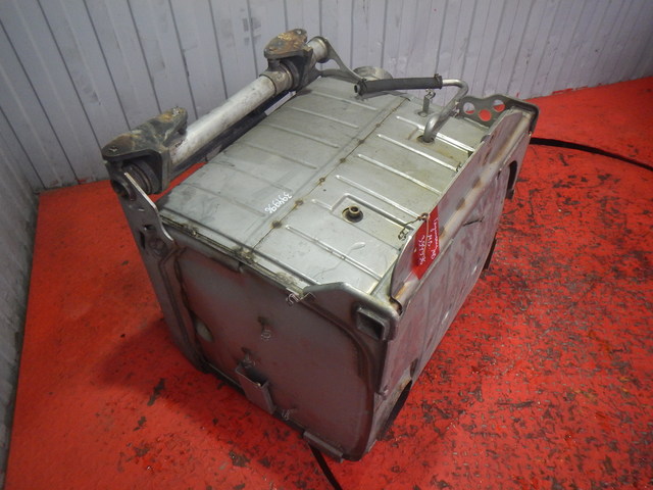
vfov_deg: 49.7
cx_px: 326
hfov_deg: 63.4
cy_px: 245
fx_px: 528
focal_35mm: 28
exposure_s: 1/80
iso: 400
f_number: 3.9
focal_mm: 5
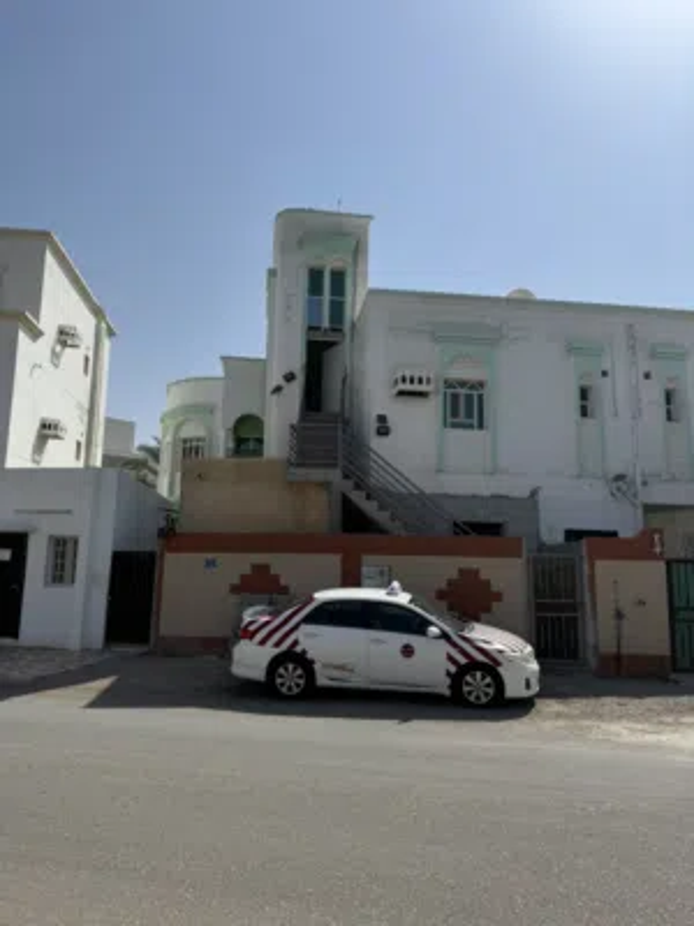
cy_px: 463
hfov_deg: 56.8
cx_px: 347
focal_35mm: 24
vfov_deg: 71.6
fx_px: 642
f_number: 1.78
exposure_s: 1/10309
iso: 80
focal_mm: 6.76
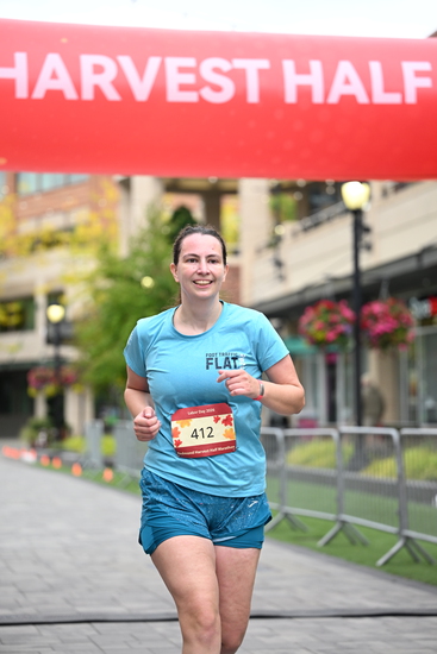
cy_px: 327
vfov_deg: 21.9
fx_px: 1692
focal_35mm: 93
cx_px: 218
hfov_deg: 14.7
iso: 640
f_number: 2.8
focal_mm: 93
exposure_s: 1/1600
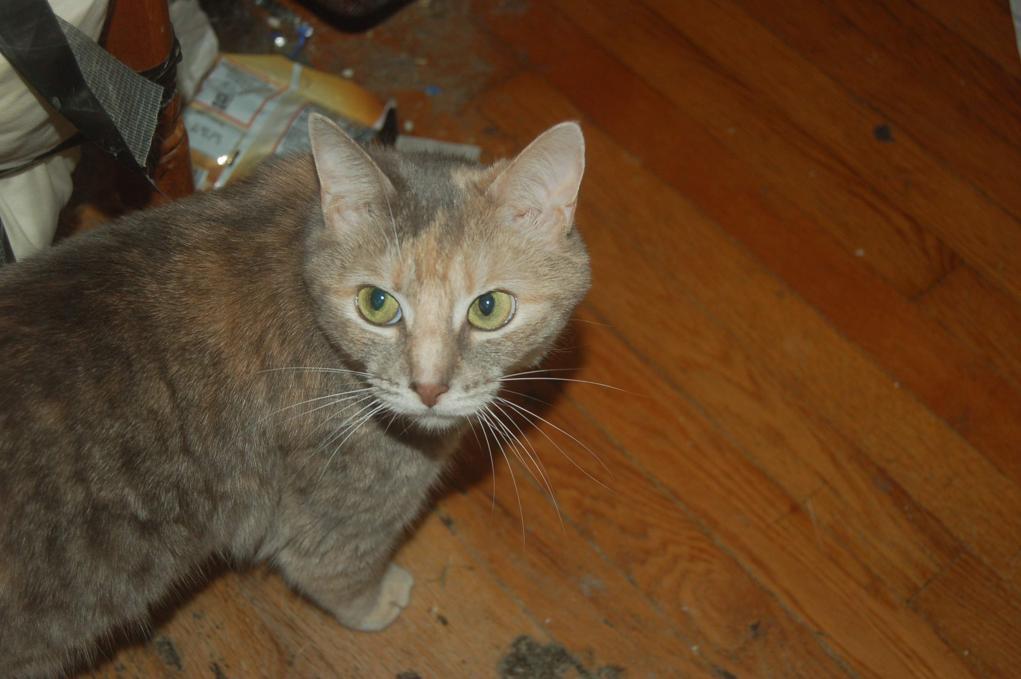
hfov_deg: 35.1
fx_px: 1615
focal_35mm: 57
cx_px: 510
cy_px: 340
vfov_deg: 23.7
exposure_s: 1/60
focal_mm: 38
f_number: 4.8
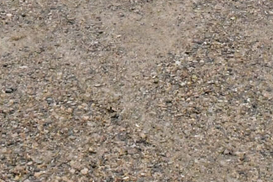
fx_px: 773
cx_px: 143
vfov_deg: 11.2
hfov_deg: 20.0
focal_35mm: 102
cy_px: -261
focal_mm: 10
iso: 3200
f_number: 11
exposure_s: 1/1000
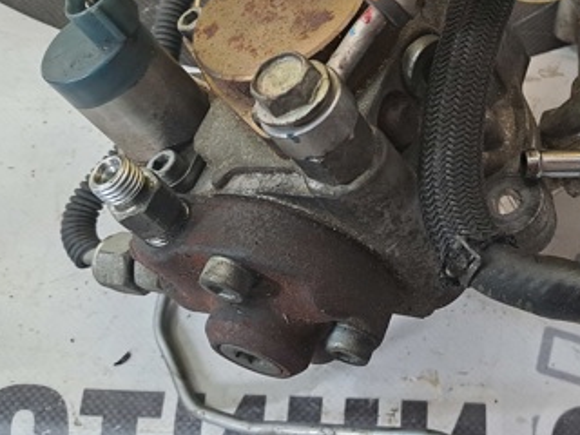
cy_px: 123
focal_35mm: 50
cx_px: 426
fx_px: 838
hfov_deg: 37.4
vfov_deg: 28.8
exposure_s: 1/50
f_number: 1.8
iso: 250
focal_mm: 4.65
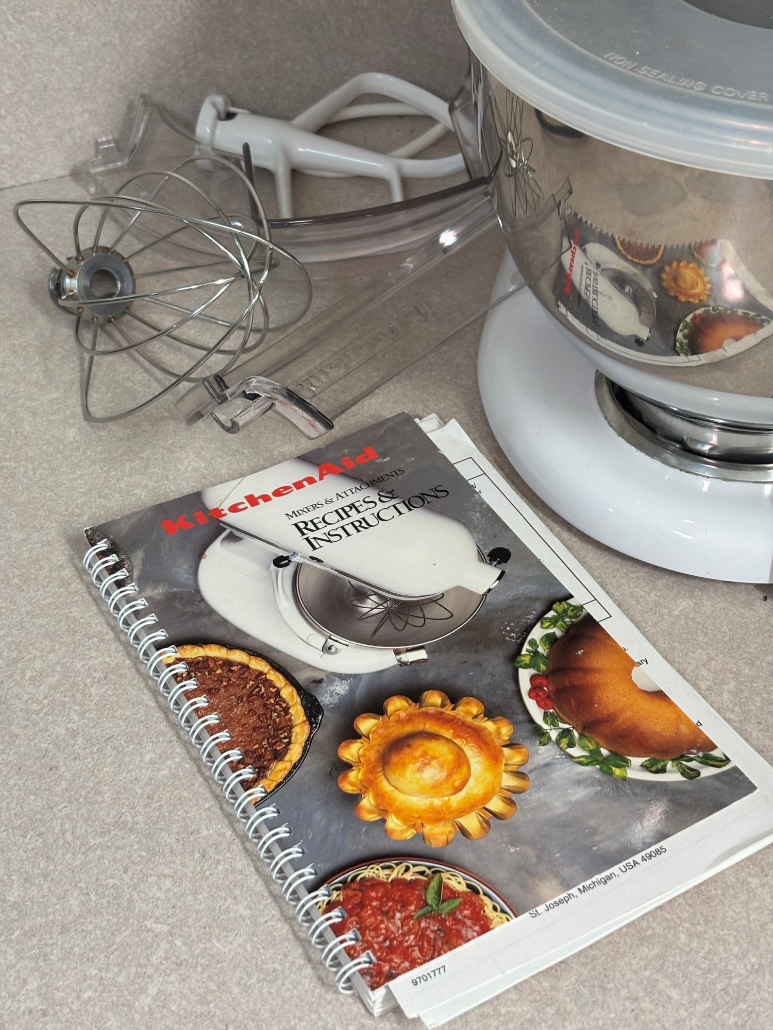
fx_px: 1548
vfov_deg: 36.8
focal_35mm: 52
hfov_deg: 28.0
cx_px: 386
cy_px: 515
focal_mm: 5.96
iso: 64
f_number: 1.6
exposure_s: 1/60
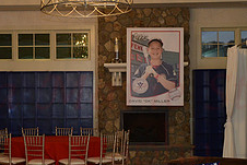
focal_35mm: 82
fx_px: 563
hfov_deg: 24.6
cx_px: 79
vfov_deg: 16.7
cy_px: 100
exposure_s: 1/60
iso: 2000
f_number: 6.3
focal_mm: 32
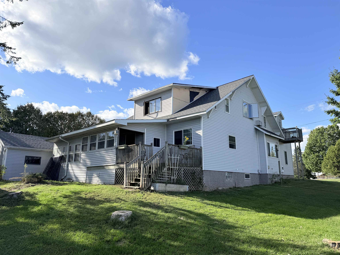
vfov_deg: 56.8
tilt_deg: +13.0
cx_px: 170
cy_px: 128
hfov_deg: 71.6
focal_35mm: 24
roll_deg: -0.6
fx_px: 236
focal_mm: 6.76
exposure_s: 1/3953
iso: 80
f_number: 1.78
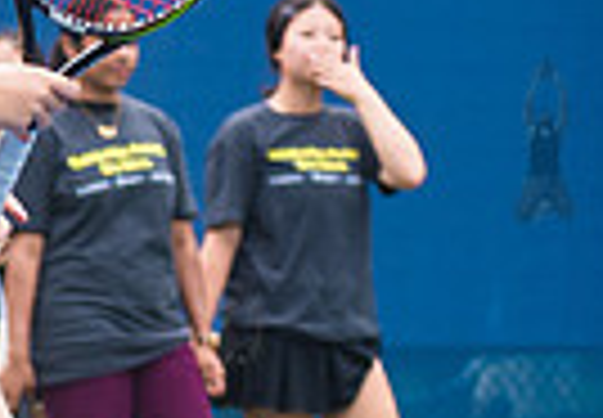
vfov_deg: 3.5
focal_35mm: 405
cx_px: -566
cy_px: 59
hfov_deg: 4.9
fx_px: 6870
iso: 200
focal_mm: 80
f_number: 4.5
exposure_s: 1/320
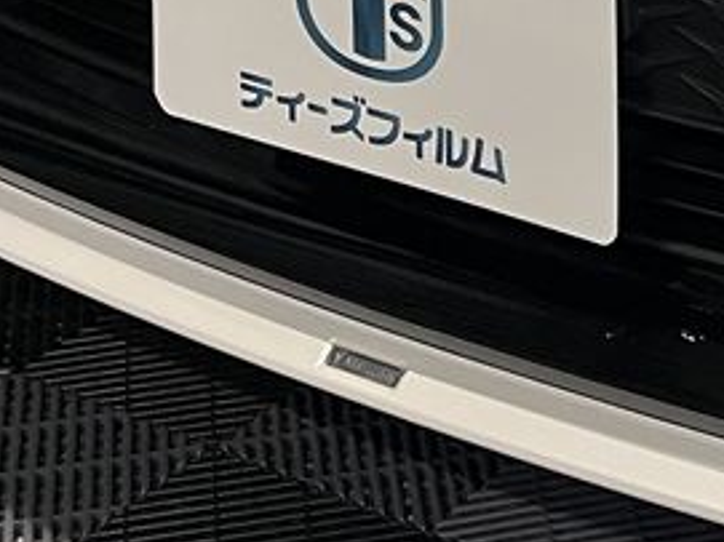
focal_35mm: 123
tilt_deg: -15.5
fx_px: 2571
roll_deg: -1.5
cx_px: 938
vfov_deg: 11.2
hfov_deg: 15.3
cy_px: -446
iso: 160
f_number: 1.6
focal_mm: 5.1
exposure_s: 1/60
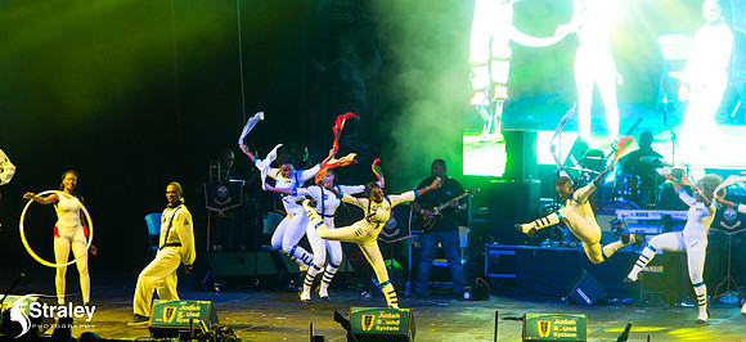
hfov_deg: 8.9
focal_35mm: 253
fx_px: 4790
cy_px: 181
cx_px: 379
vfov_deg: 4.1
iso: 2500
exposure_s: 1/200
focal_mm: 220
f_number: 5.6
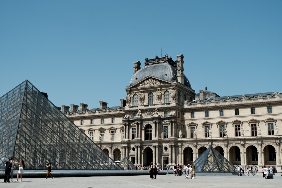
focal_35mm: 44
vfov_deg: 30.5
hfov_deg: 44.5
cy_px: 94
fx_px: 345
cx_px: 141
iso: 160
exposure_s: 1/1100
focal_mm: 29.6
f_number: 5.6
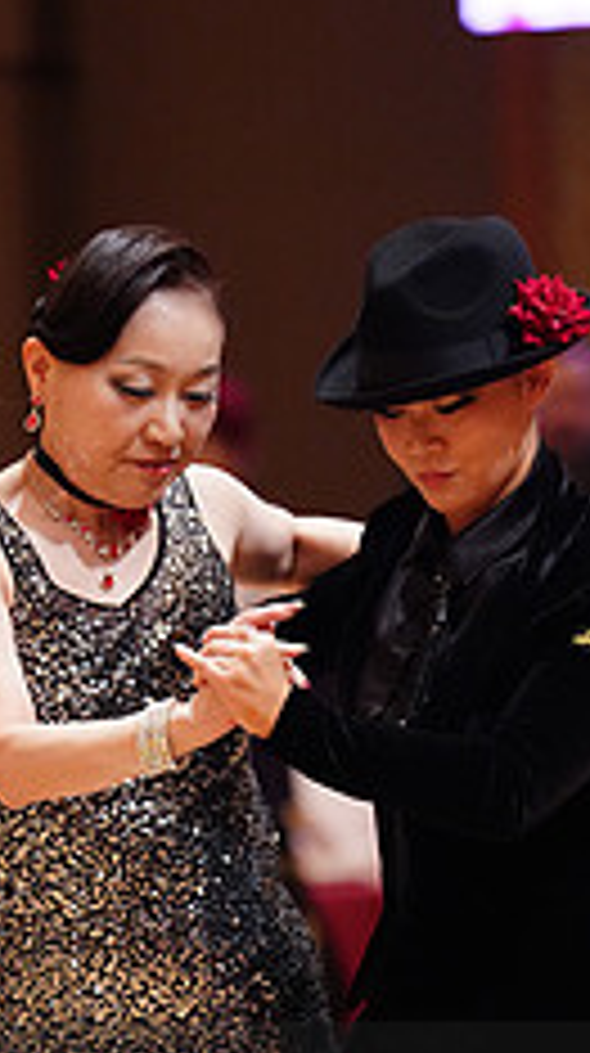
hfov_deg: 2.3
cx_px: 214
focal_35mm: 520
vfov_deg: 4.2
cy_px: 1174
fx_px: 14515
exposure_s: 1/320
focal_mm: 200
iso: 3200
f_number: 2.8
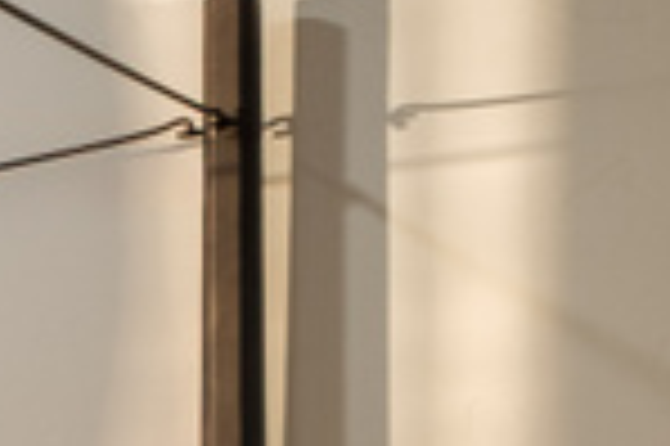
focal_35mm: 103
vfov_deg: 12.5
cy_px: 692
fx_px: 1915
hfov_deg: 12.1
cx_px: -1219
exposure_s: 1/125
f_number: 6.4
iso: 400
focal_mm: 10
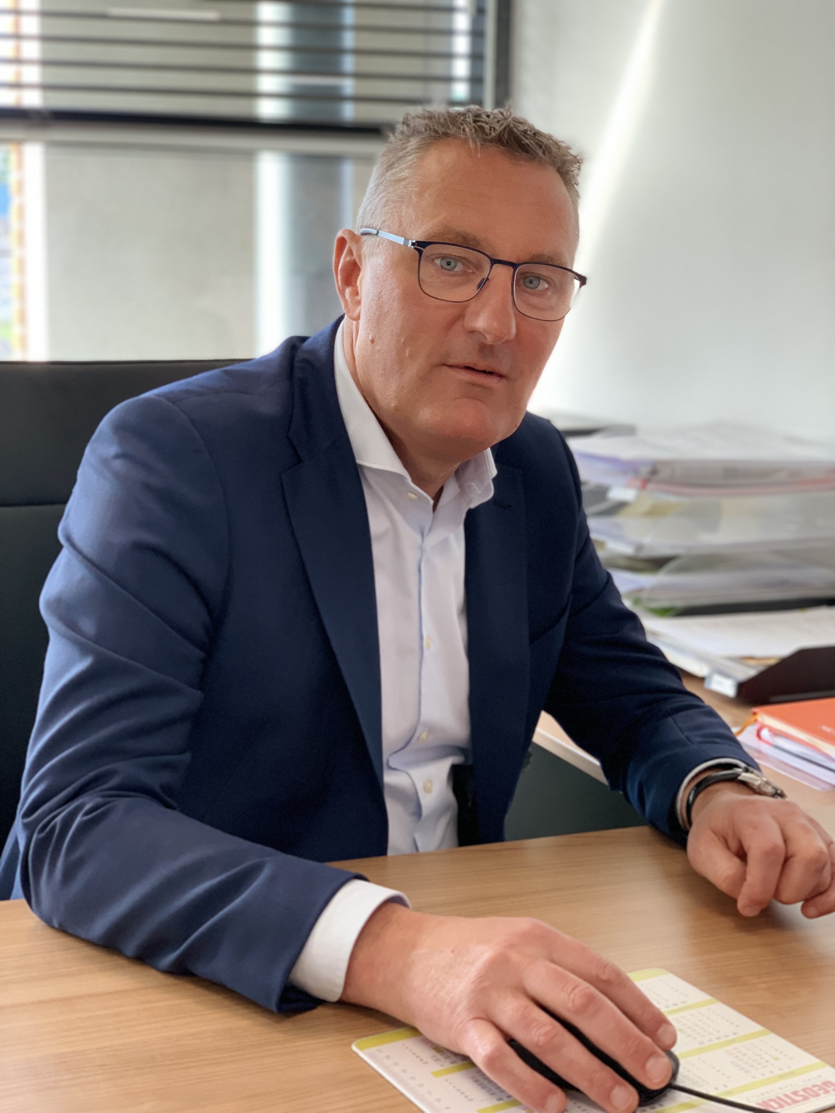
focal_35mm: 52
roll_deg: -0.9
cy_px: 556
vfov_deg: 36.8
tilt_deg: -9.4
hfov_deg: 28.0
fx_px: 1672
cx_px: 418
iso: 100
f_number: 2.4
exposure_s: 1/122
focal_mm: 6
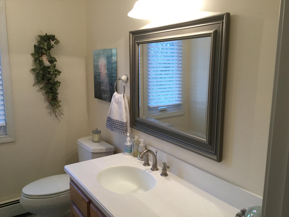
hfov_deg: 58.4
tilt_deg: -9.2
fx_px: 259
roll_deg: +0.2
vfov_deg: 45.4
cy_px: 108
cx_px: 144
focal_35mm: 31
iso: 32
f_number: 2.4
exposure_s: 1/30
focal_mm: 3.3
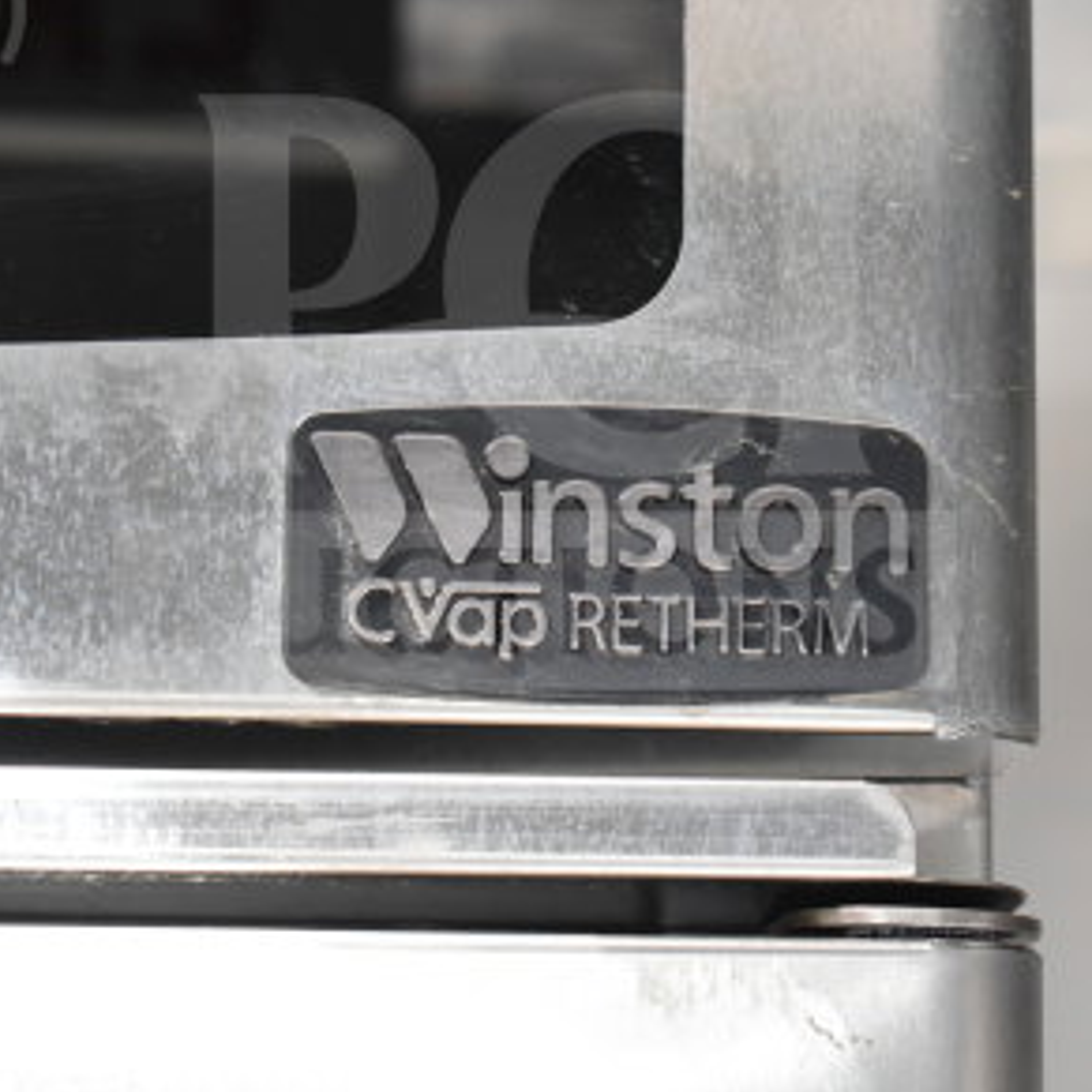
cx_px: 533
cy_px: 392
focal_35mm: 147
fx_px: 5243
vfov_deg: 11.9
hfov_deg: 11.9
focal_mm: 55
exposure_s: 1/100
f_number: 5.6
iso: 1400
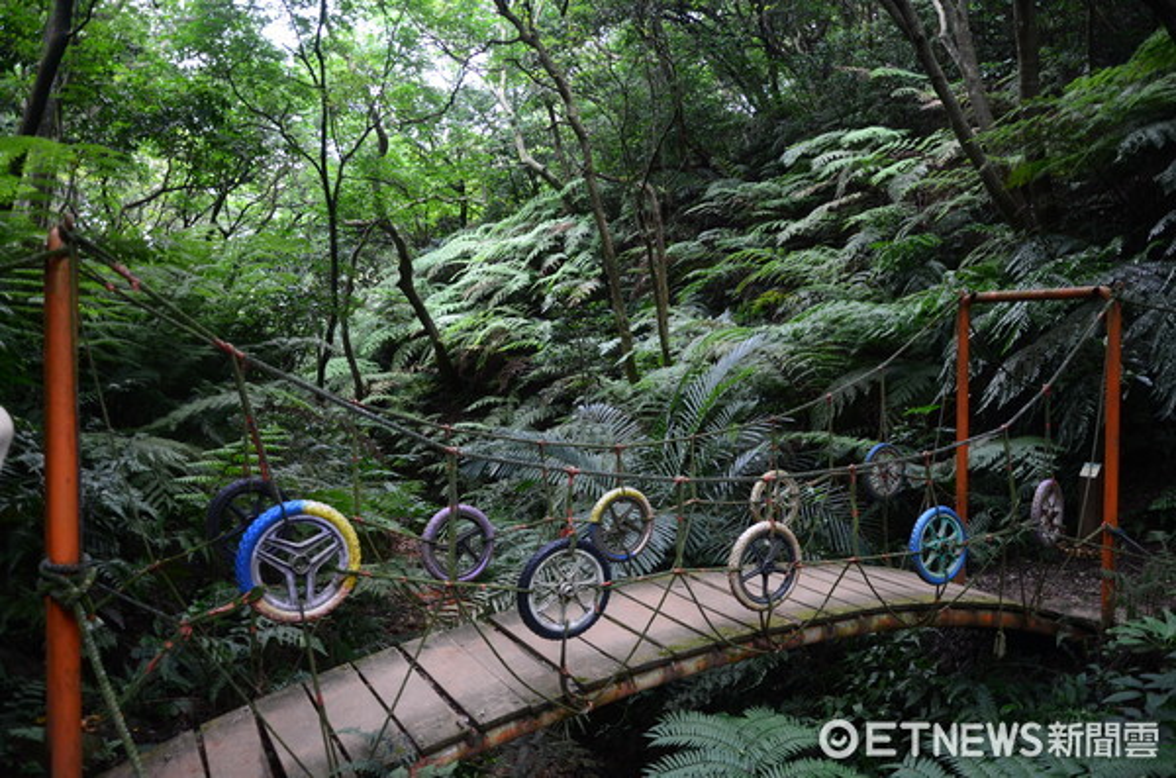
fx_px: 880
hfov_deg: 67.5
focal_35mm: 27
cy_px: 389
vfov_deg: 47.7
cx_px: 588
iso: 100
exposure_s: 1/20
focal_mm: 18
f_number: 3.5
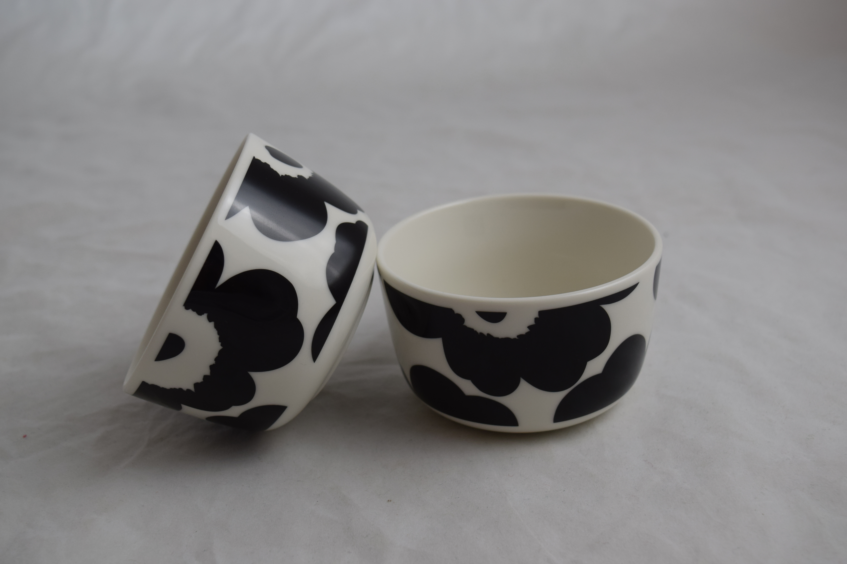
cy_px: 282
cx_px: 424
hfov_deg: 43.6
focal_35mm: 45
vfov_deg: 29.9
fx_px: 1059
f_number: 6.3
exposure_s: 1/160
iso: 400
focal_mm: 30
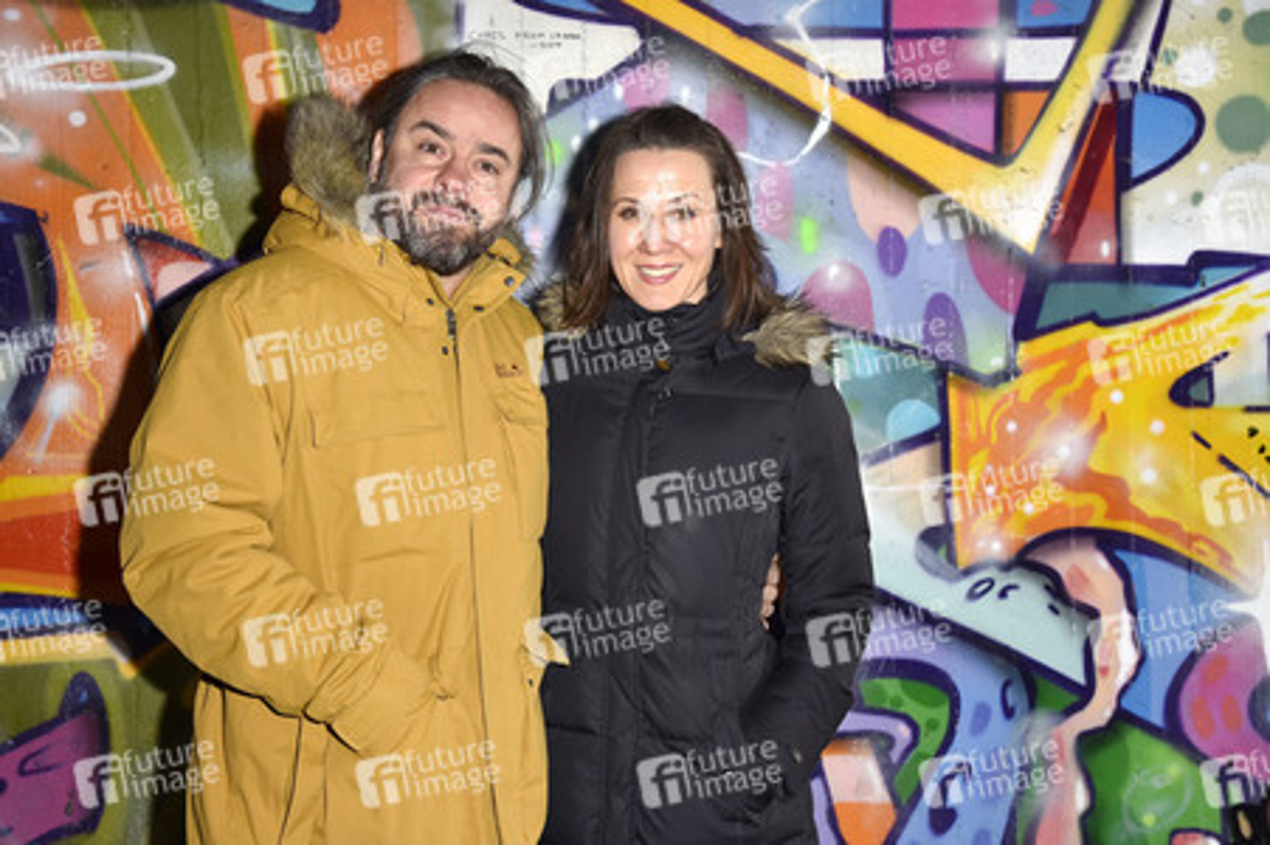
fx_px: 1763
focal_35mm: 50
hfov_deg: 39.6
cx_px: 635
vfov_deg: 27.0
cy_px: 422
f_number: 5.6
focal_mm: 50
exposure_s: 1/100
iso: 500
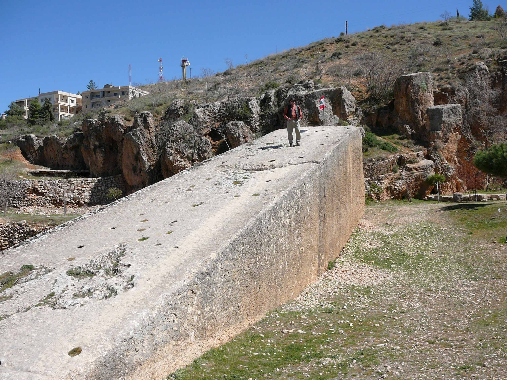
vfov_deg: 40.7
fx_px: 513
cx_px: 254
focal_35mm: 35
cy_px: 190
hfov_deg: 52.6
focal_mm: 5.2
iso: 80
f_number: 5
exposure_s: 1/500
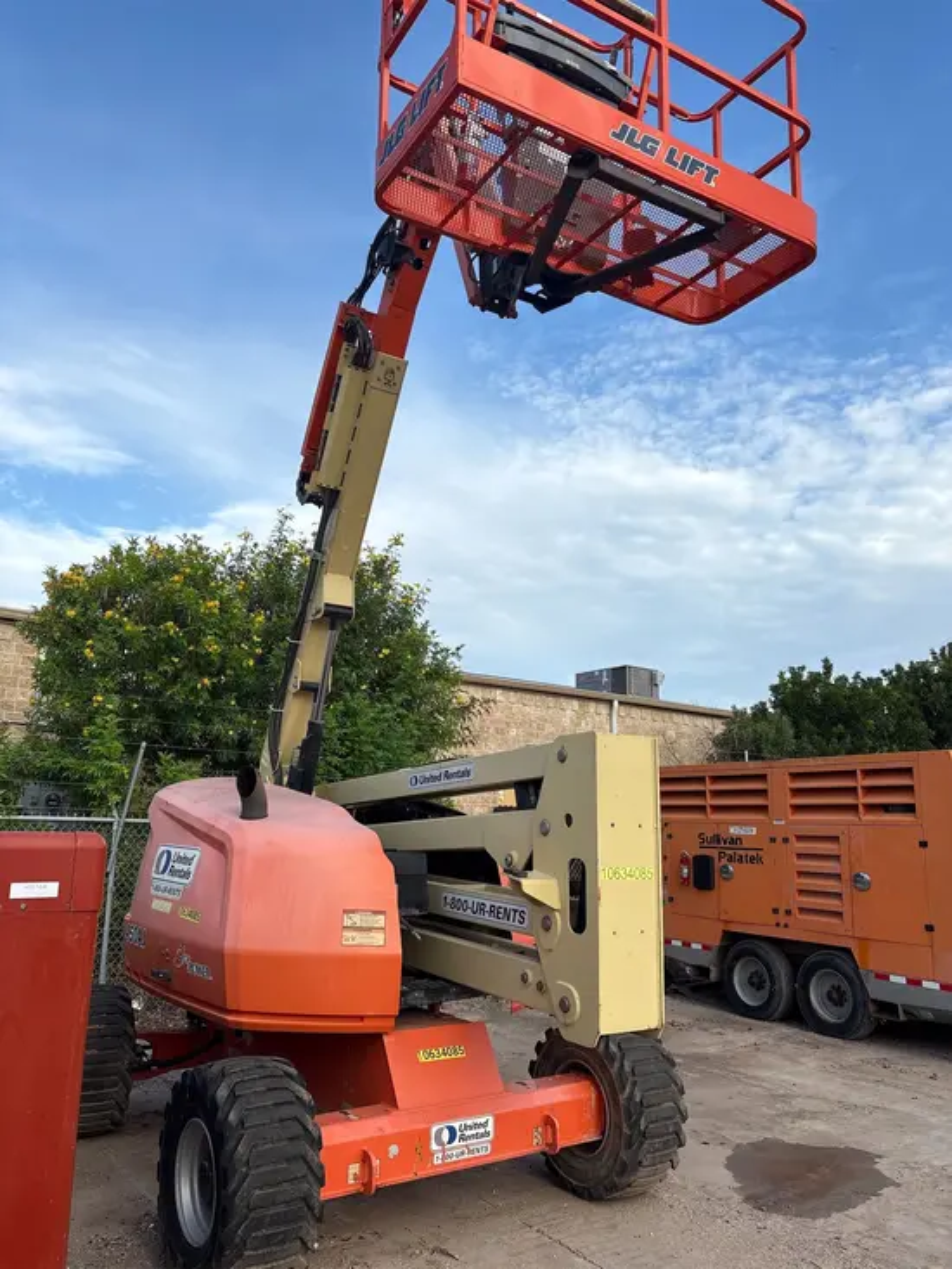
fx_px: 953
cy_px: 634
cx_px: 476
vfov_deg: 67.3
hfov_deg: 53.1
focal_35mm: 26
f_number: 1.6
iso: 50
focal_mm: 5.96
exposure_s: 1/1706
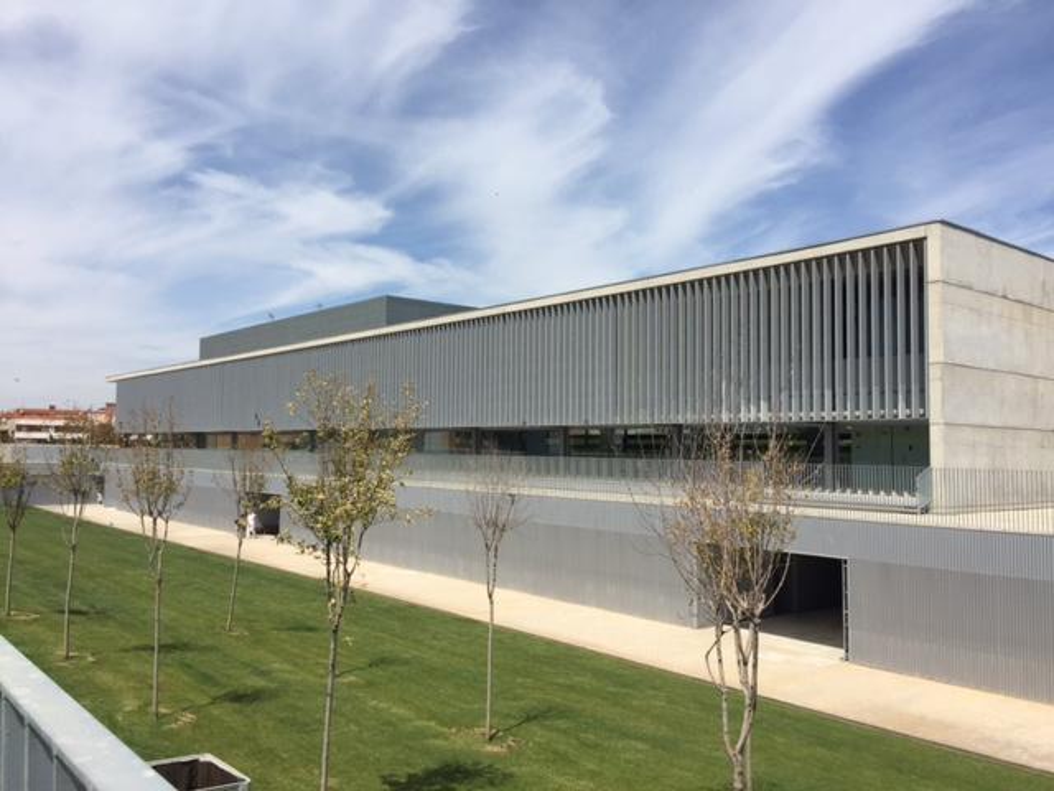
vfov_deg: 48.2
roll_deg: -1.6
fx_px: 883
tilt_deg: +3.3
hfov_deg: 61.7
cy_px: 396
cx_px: 527
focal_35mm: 29
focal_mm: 4.15
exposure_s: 1/2825
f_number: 2.2
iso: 32
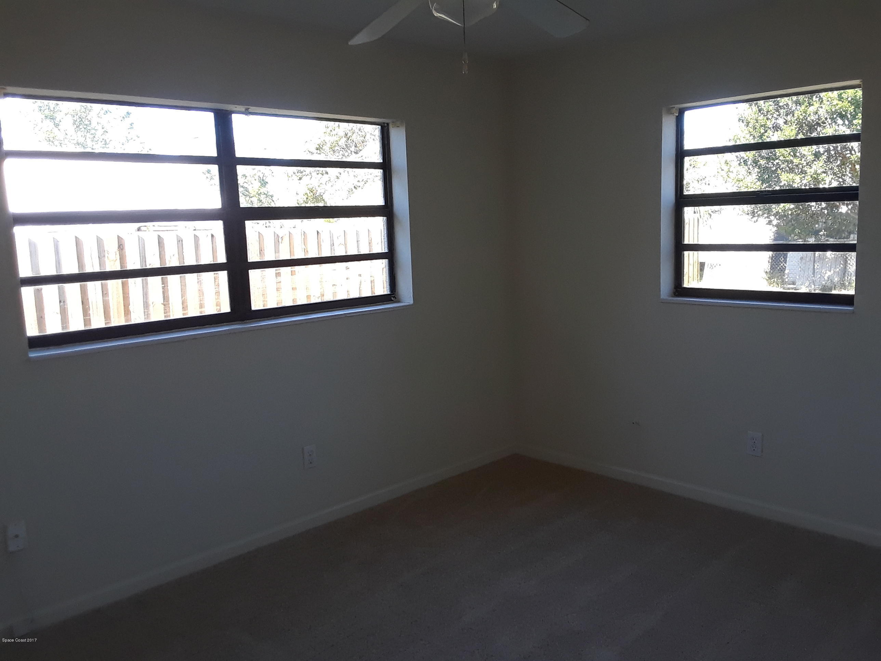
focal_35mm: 30
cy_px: 330
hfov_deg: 60.0
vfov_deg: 46.8
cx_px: 440
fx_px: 764
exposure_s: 1/120
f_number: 1.9
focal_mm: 2.47
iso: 64
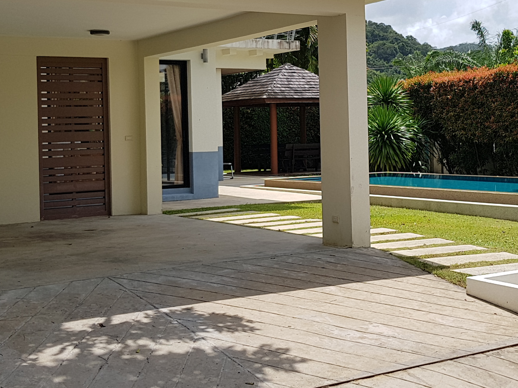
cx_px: 326
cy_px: 130
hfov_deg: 33.6
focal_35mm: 57
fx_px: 853
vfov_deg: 25.5
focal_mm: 4.2
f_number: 1.7
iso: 40
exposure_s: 1/2728
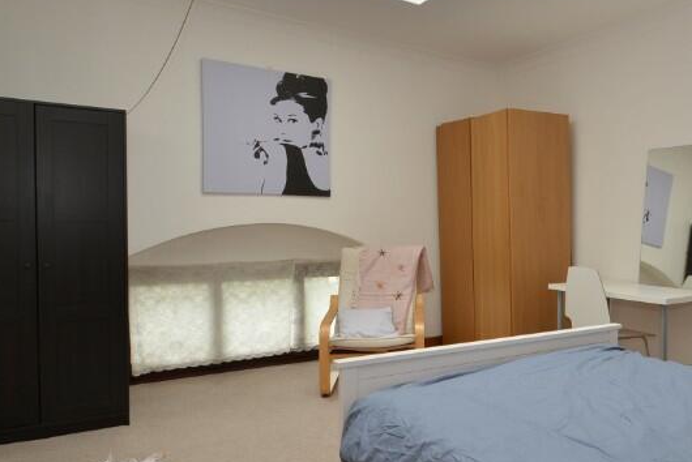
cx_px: 516
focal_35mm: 29
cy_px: 226
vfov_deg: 45.0
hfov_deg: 60.3
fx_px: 558
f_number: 7.1
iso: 100
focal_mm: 10
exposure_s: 1/13
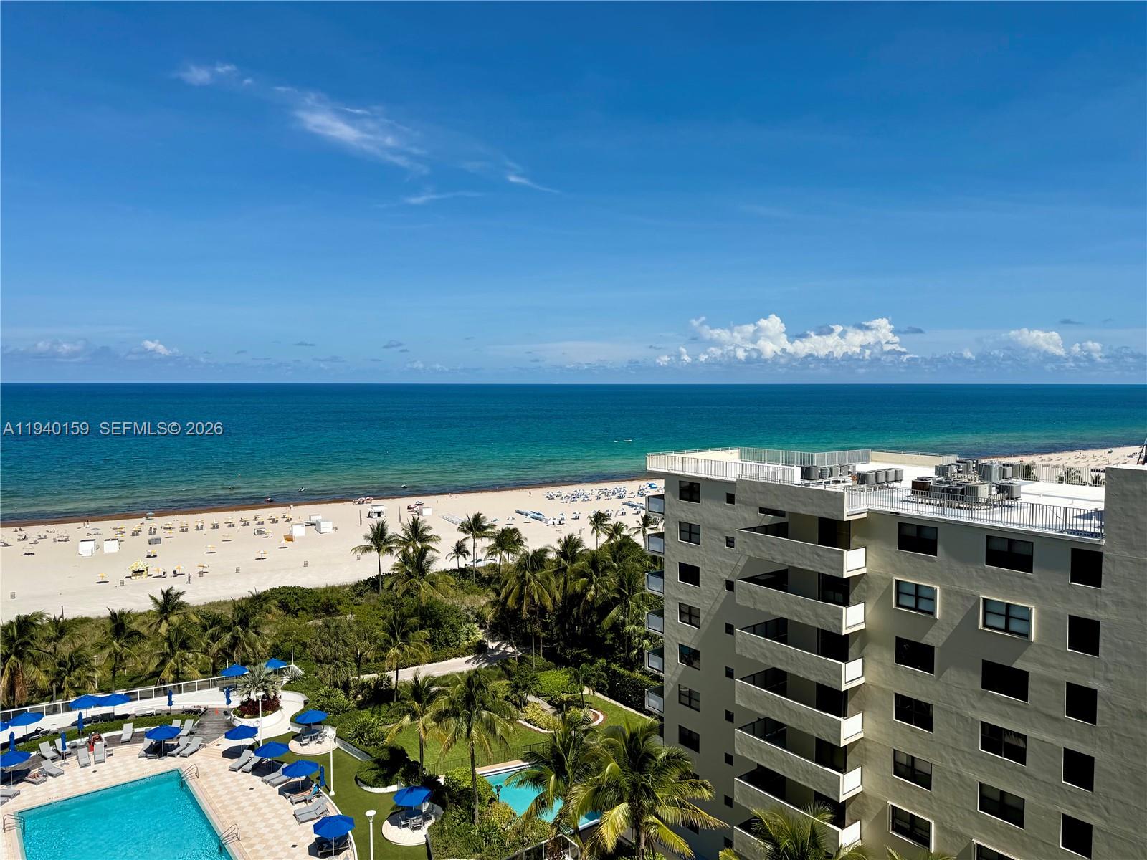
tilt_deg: -2.7
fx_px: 795
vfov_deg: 56.8
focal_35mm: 24
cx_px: 574
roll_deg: +0.8
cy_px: 430
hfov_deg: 71.6
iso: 80
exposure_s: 1/8130
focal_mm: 6.76
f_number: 1.78
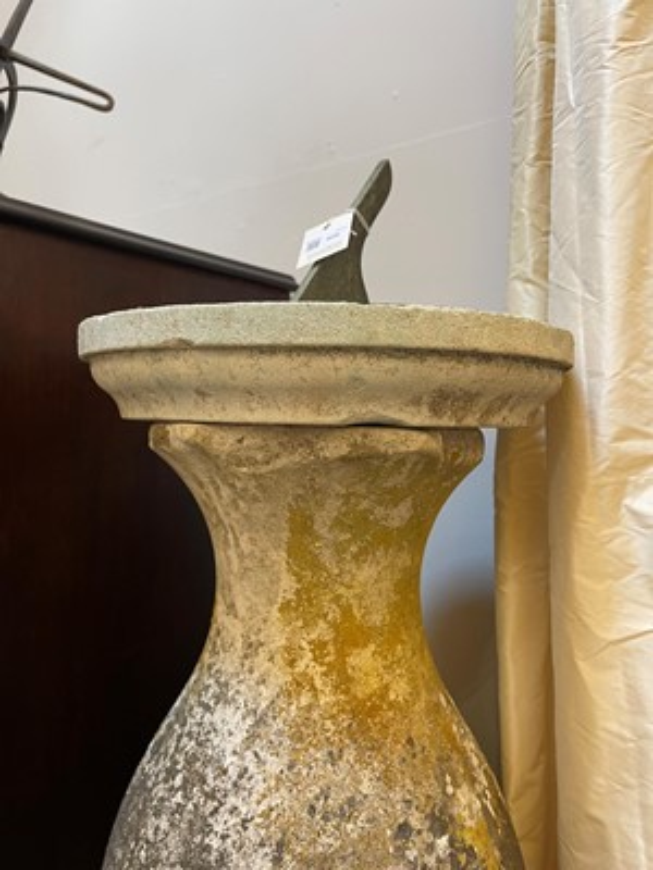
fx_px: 654
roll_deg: -1.7
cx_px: 326
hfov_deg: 53.1
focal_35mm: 26
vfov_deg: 67.3
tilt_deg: -0.4
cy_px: 435
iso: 160
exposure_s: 1/50
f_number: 1.6
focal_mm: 5.1
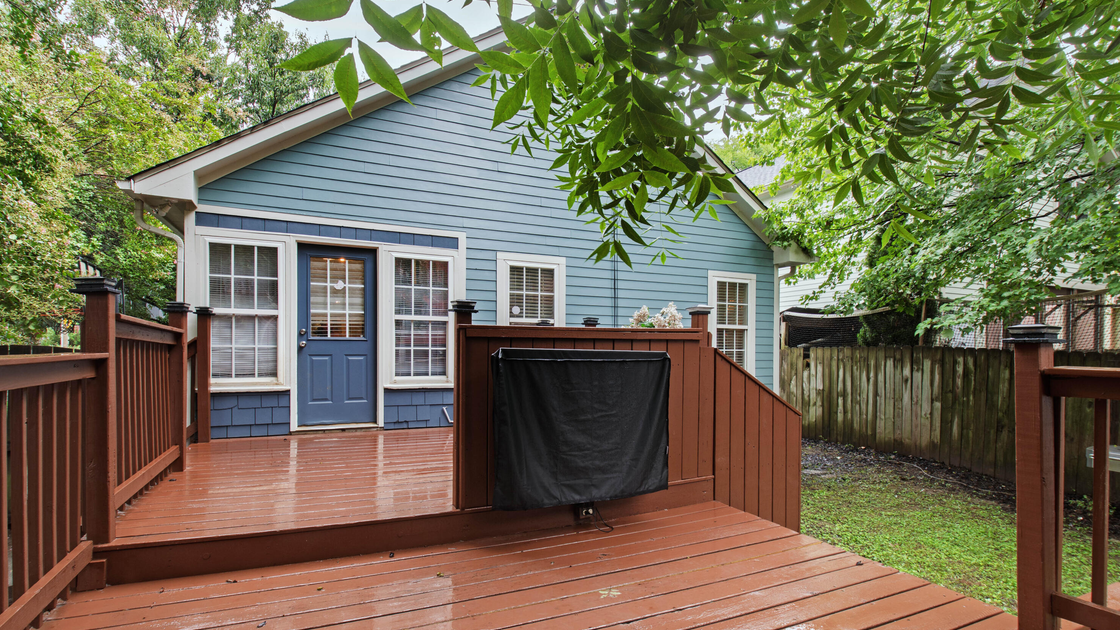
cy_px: 324
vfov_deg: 67.1
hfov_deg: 99.4
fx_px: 475
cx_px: 557
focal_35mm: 16
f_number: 8
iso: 100
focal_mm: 10
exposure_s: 1/4
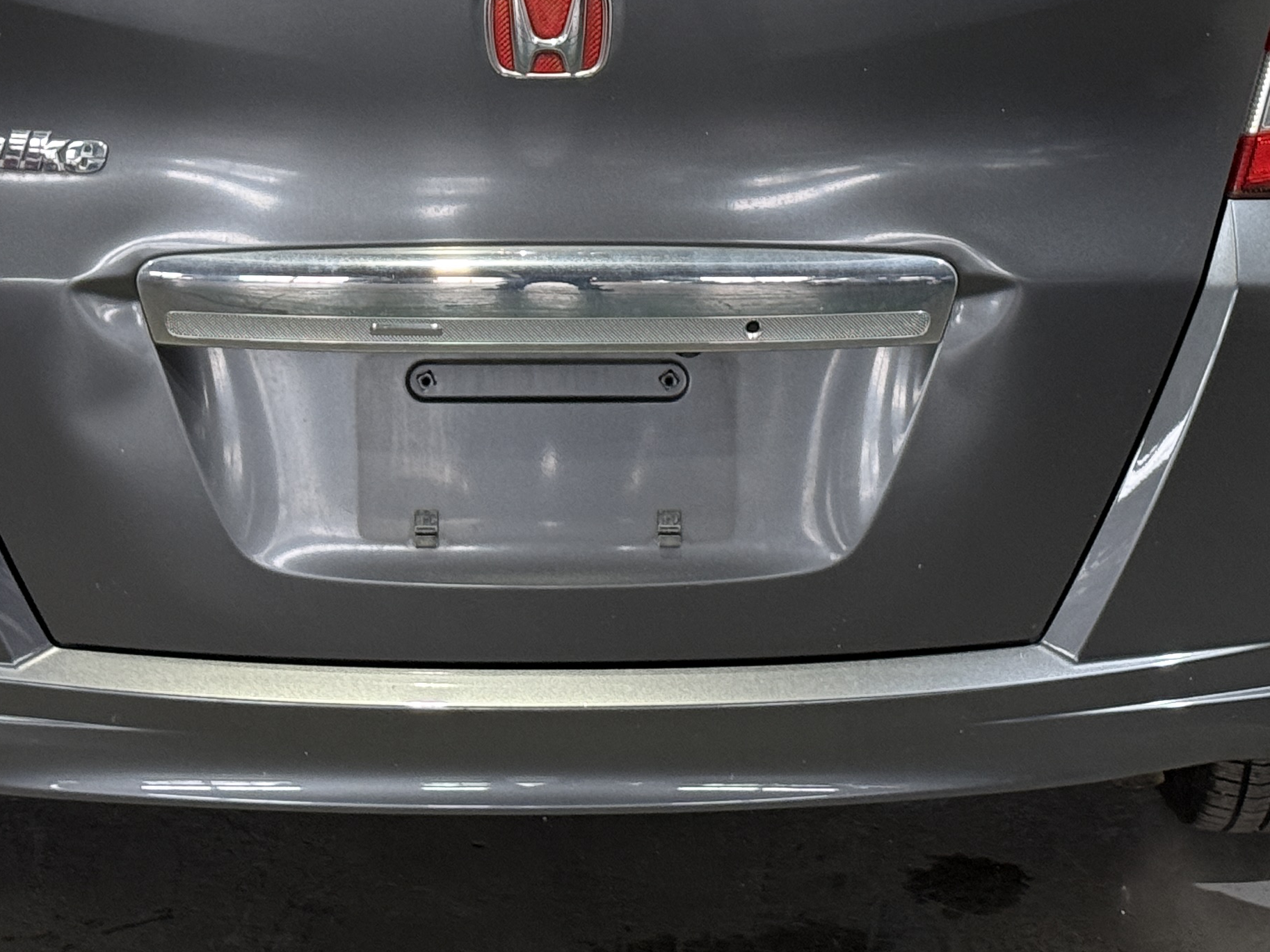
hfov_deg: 18.5
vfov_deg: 13.8
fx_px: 3888
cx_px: 581
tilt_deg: -13.5
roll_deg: +0.2
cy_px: 20
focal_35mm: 106
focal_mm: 6.76
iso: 200
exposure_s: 1/60
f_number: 1.78
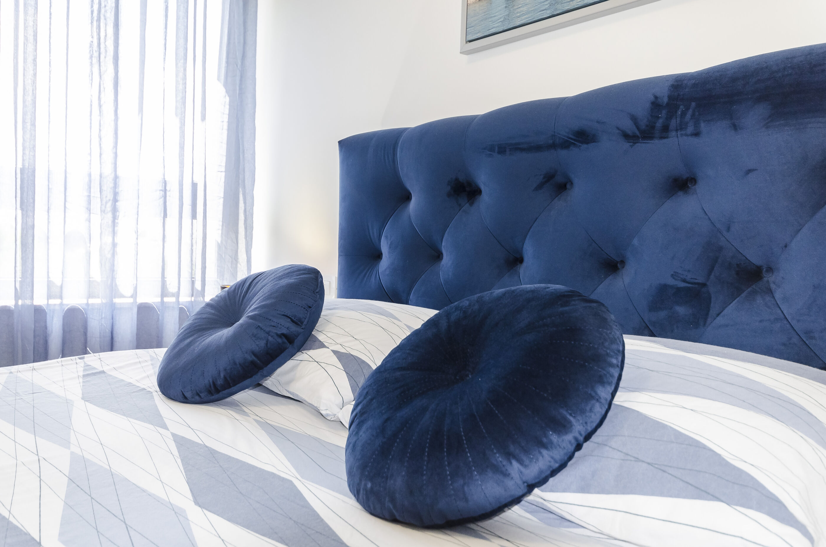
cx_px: 413
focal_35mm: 30
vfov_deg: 43.4
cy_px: 274
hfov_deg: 62.0
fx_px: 687
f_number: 5.6
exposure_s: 1/60
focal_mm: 20
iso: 560
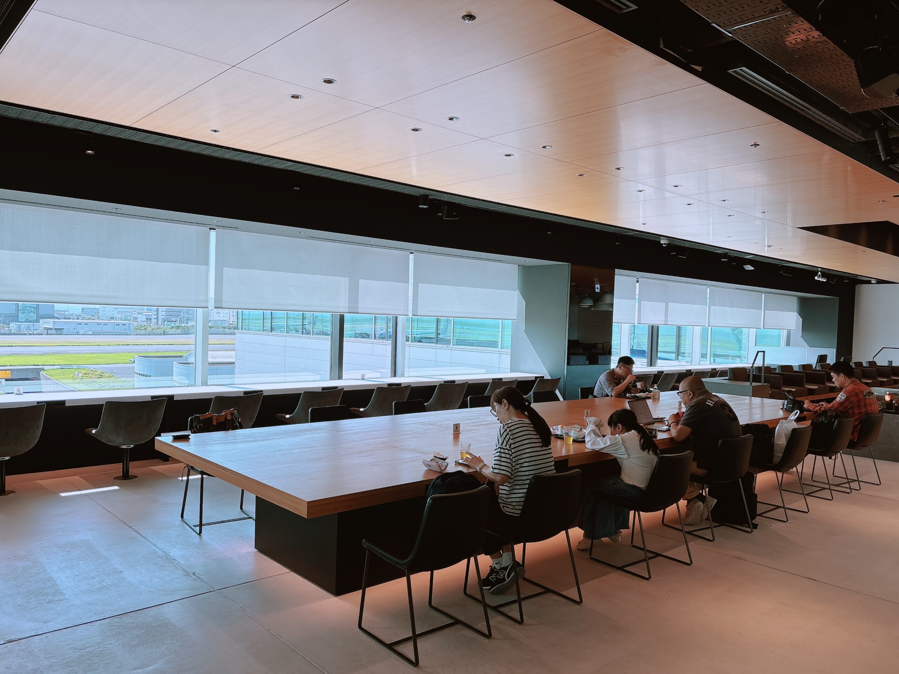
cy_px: 337
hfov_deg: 67.3
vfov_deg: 53.1
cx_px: 450
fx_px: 675
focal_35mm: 26
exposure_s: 1/425
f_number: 1.6
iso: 50
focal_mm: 5.96
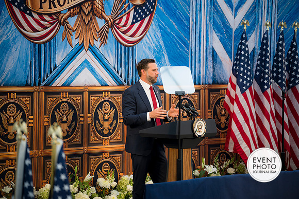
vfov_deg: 9.2
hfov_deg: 13.7
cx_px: 150
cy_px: 100
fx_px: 1246
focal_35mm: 150
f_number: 2.8
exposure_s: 1/200
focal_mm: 150
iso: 200
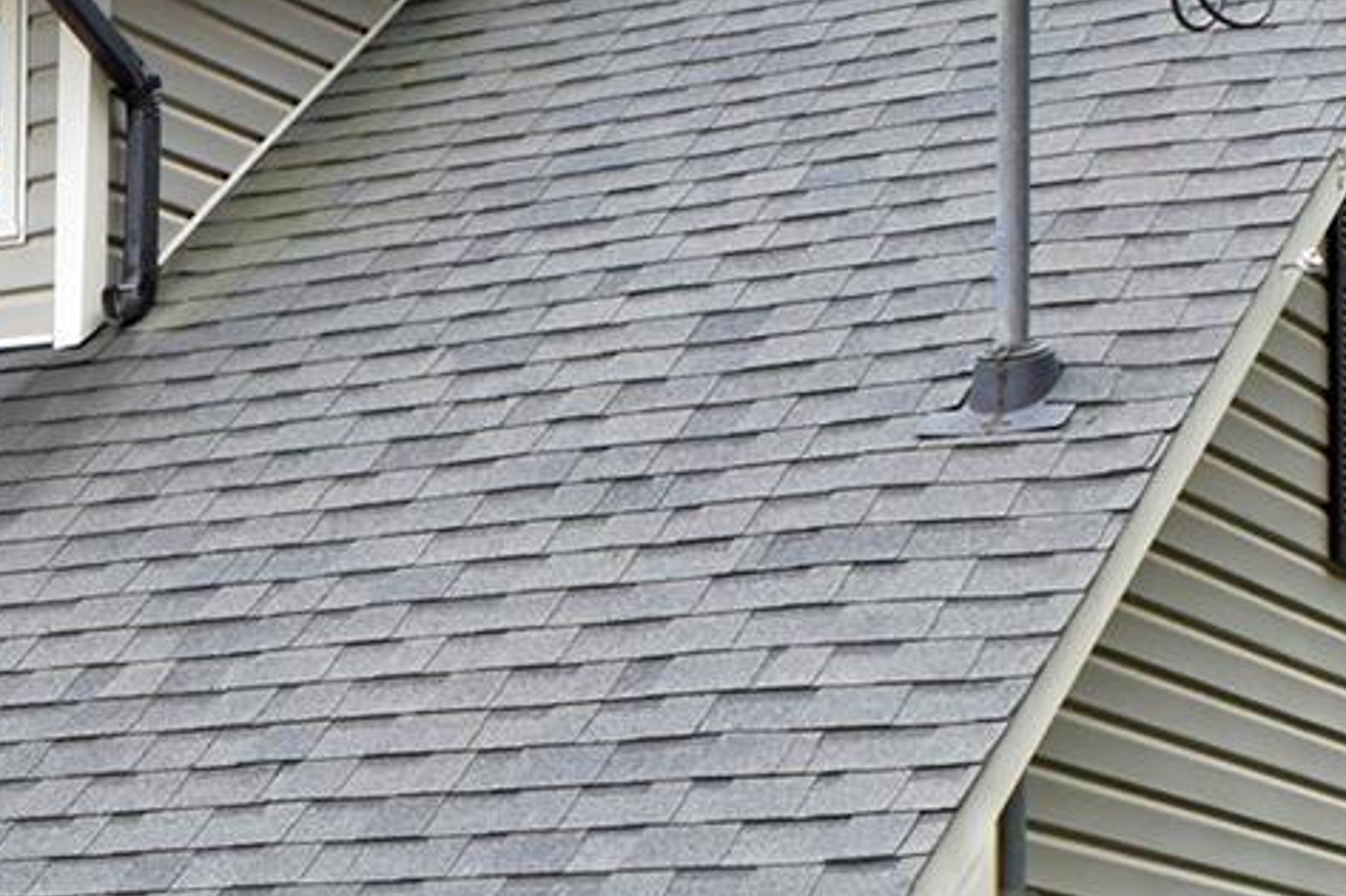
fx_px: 4373
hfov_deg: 16.8
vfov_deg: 11.3
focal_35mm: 117
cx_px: -222
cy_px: 1247
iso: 400
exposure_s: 1/250
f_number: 8
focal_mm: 18
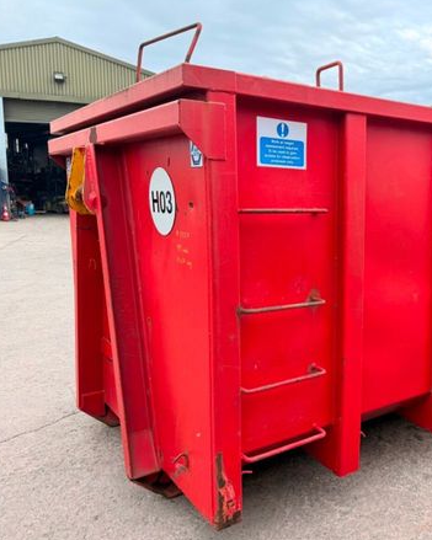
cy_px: 271
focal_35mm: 32
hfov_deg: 43.3
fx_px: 512
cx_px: 356
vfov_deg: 55.7
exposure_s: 1/245
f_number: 1.78
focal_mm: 6.76
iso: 80
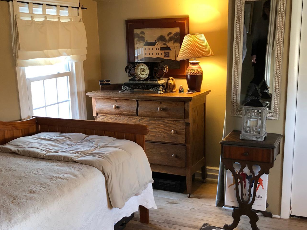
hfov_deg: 42.0
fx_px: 399
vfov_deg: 32.1
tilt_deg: -12.5
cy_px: 135
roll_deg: +1.2
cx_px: 141
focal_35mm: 45
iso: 64
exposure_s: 1/15
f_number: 1.8
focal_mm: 3.99
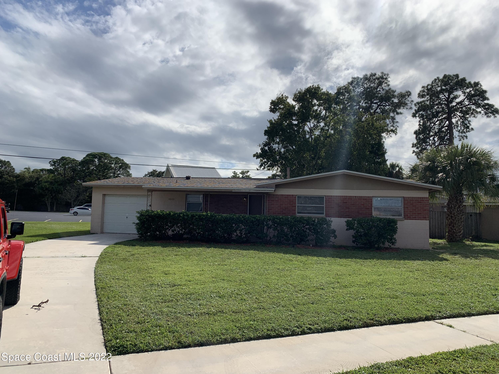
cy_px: 187
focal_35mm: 26
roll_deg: -1.0
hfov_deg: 67.3
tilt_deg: +1.9
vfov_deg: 53.1
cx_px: 250
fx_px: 375
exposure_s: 1/6452
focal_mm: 4.25
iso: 25
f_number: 1.8
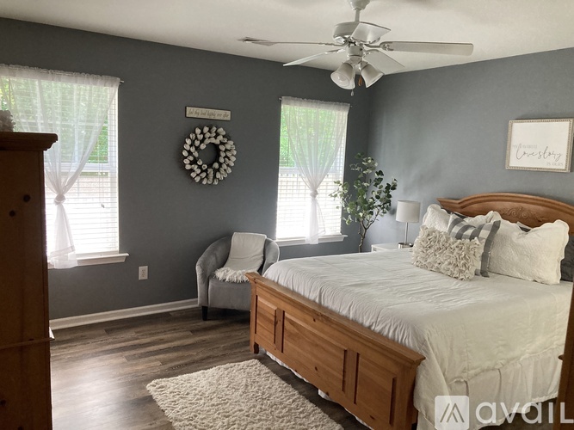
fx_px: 464
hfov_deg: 63.5
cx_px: 287
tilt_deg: -7.8
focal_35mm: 28
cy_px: 215
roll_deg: -3.2
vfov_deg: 49.7
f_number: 1.8
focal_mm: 3.99
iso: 250
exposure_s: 1/60
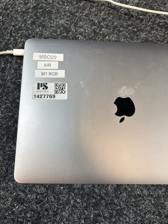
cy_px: 112
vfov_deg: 67.3
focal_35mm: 26
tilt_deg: -77.6
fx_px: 168
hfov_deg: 53.1
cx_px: 84
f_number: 1.5
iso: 32
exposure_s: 1/117
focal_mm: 5.7
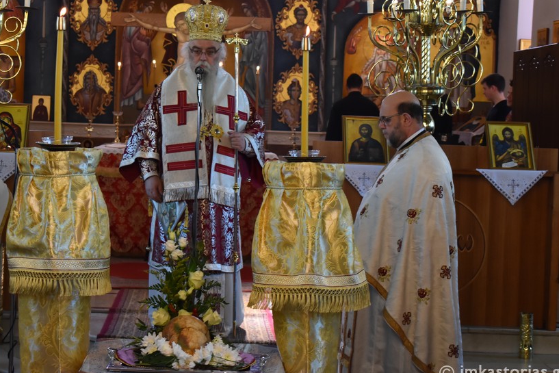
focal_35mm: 85
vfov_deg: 16.1
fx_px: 1314
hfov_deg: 24.0
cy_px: 152
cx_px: 222
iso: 1100
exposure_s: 1/60
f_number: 5
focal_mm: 45
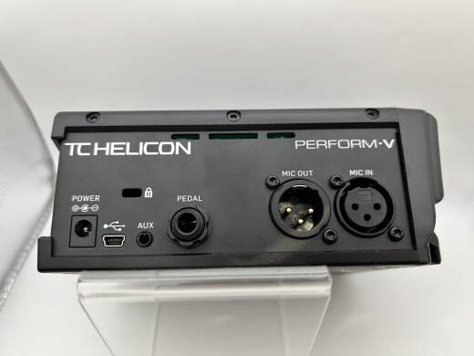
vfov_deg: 53.1
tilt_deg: -44.7
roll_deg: +0.5
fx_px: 356
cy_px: 178
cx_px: 237
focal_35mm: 26
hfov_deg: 67.3
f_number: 1.5
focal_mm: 5.7
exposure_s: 1/120
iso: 40
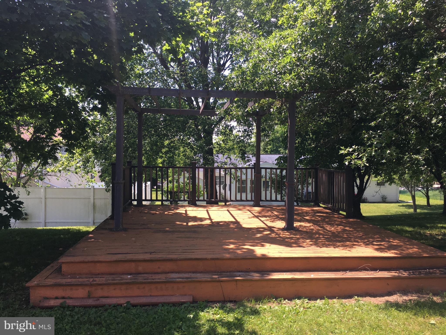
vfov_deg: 48.2
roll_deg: -0.5
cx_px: 223
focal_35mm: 29
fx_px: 374
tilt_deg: +1.1
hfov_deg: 61.7
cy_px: 168
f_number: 2.2
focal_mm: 4.15
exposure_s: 1/523
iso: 25
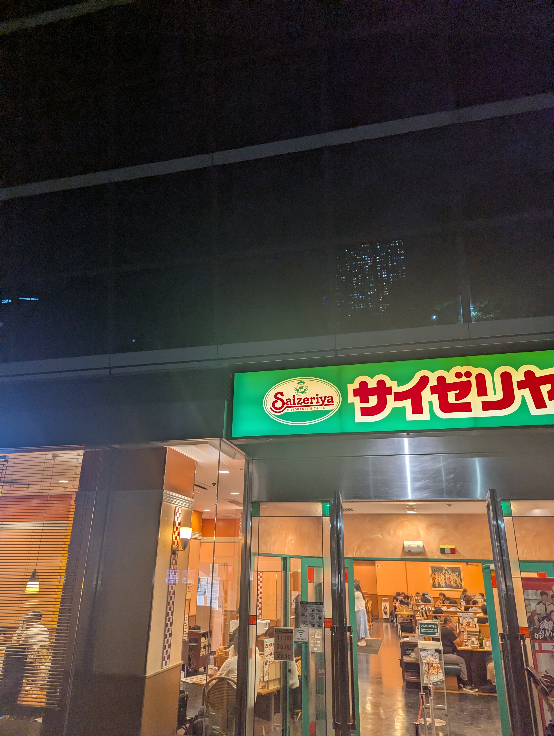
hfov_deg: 56.9
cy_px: 368
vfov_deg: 71.5
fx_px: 511
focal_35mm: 24
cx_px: 277
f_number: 1.85
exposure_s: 1/100
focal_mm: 6.81
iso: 106
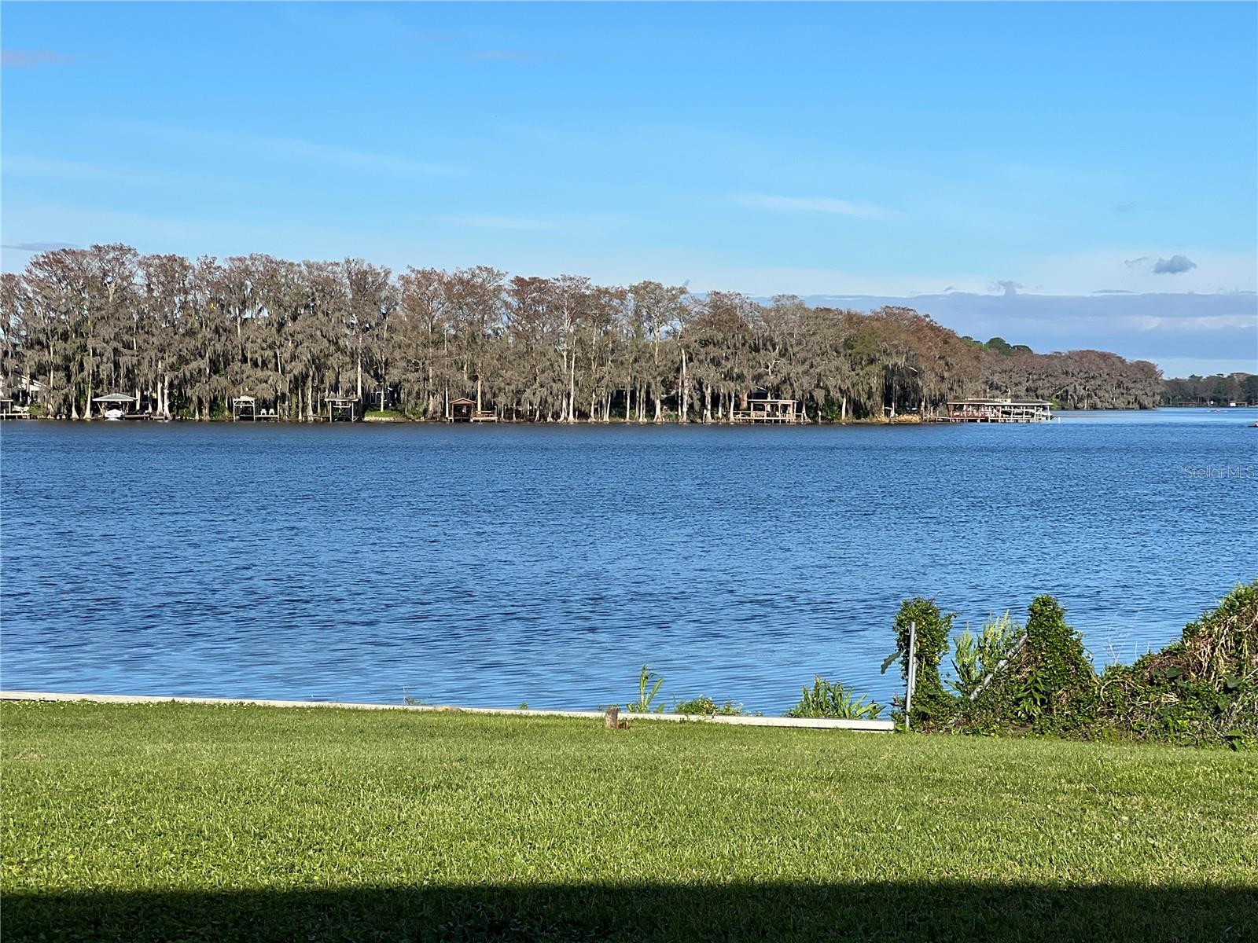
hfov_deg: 25.3
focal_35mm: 77
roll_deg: +0.0
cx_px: 629
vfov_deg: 19.1
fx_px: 2798
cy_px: 472
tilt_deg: -1.3
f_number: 2.8
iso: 32
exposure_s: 1/968
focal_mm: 9
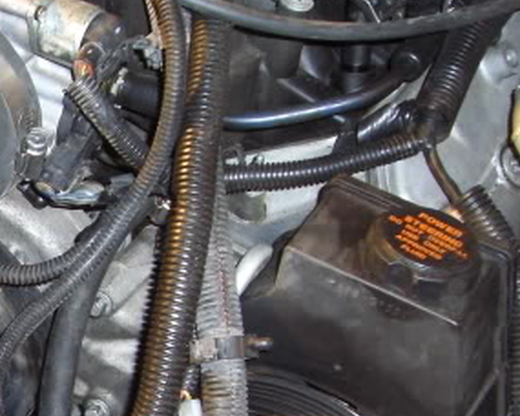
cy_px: 436
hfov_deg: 17.3
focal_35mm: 104
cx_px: -164
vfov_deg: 14.5
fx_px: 1601
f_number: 2.7
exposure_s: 1/30
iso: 100
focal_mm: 6.2
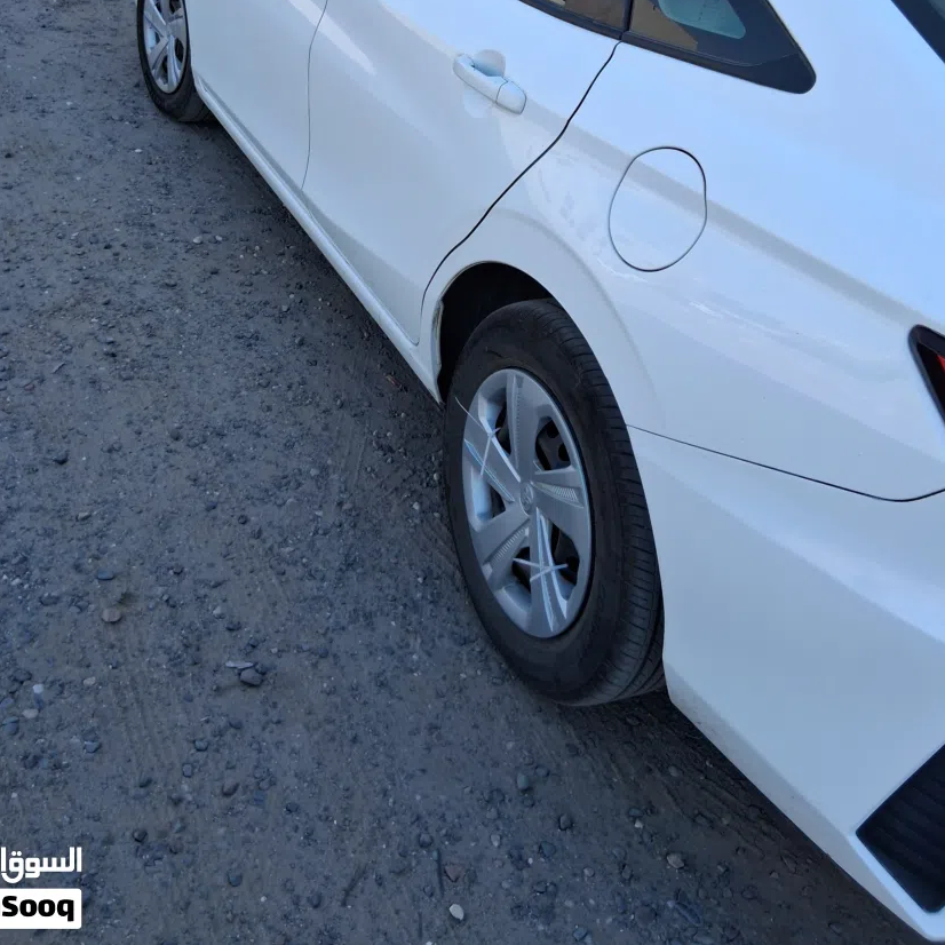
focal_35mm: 38
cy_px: 176
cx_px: 474
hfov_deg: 43.9
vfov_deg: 41.8
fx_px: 1174
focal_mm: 3.98
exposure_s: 1/216
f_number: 1.8
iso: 25
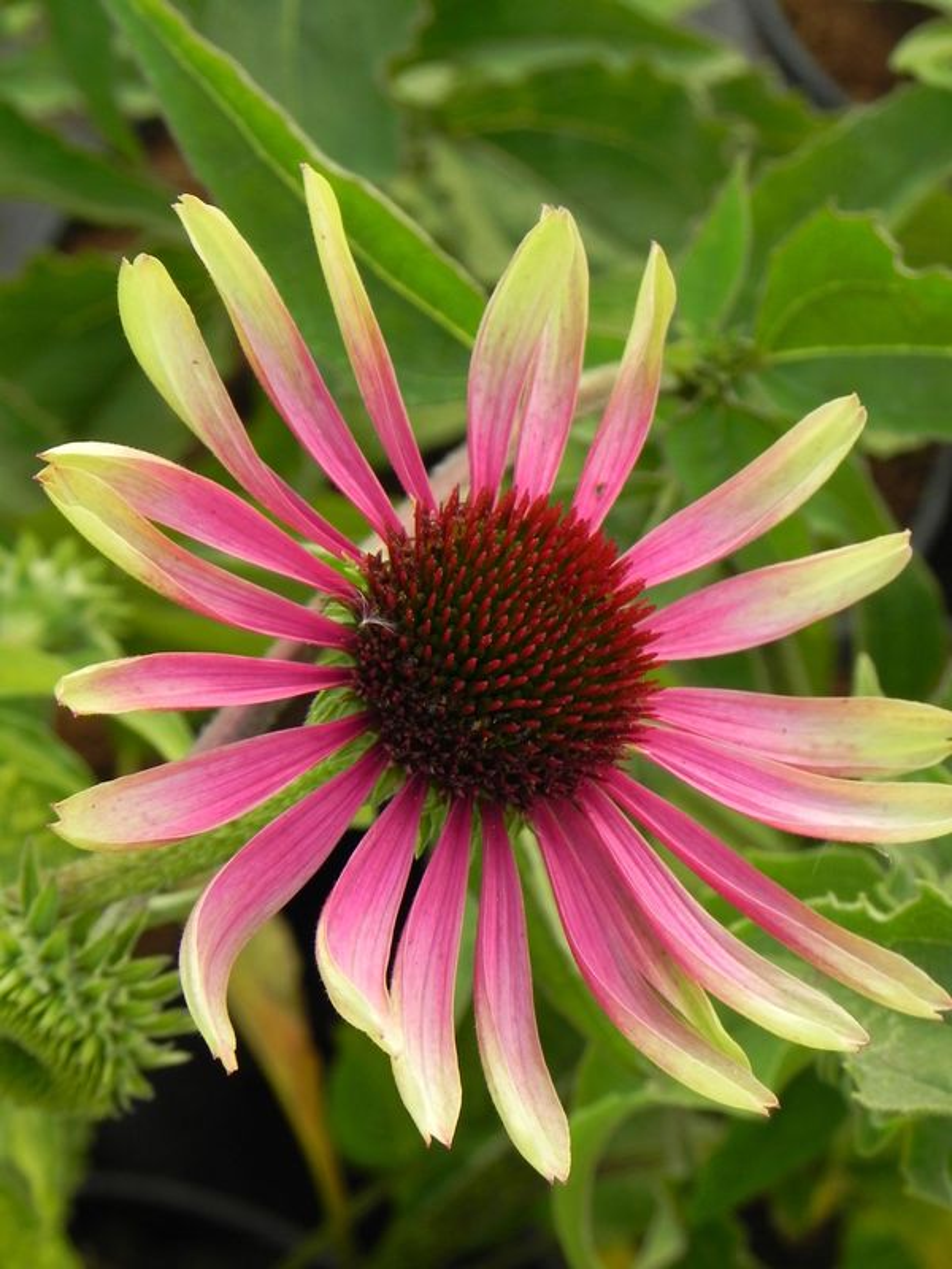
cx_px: 476
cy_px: 634
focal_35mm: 184
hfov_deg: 8.1
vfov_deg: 10.7
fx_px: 6747
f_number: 5.6
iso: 160
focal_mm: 32.7
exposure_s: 1/30
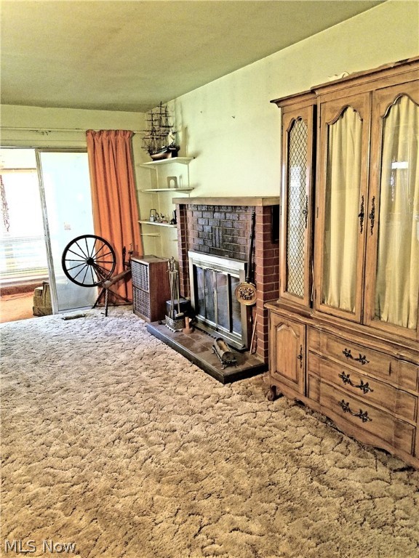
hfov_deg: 53.1
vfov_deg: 67.3
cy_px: 279
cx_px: 210
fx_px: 420
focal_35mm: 26
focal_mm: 4.2
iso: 250
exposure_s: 1/10
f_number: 1.7
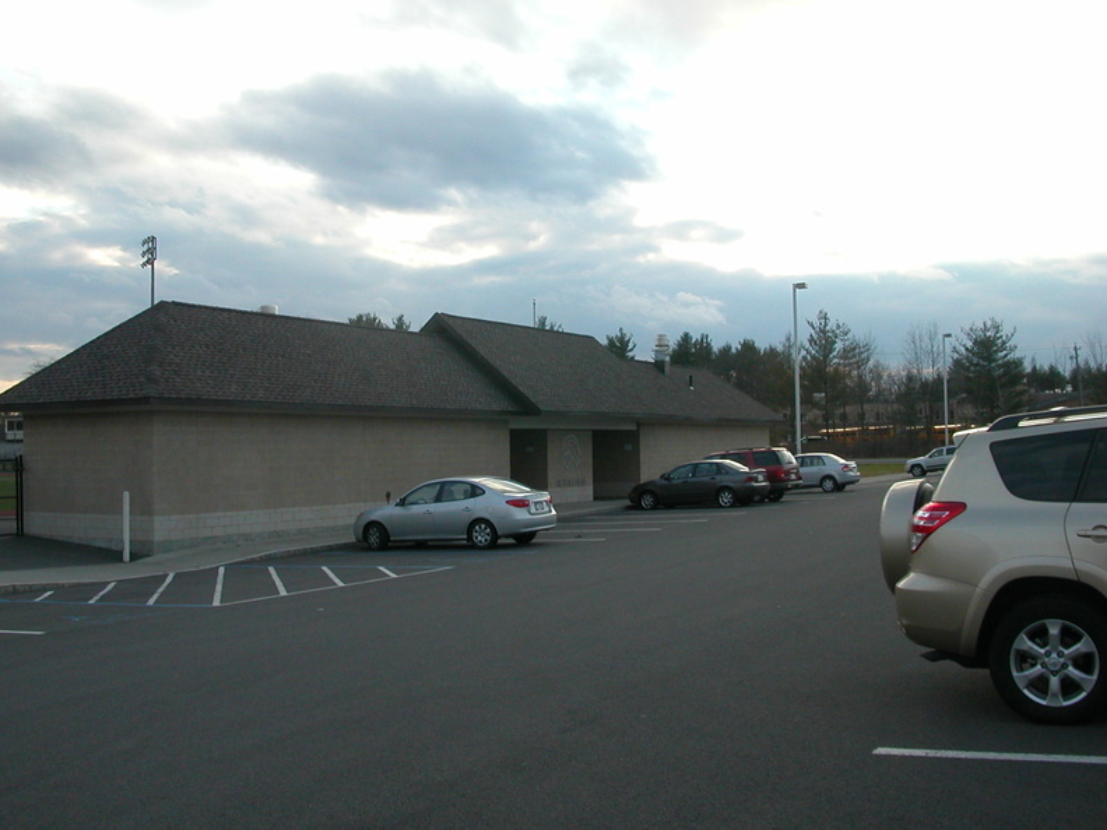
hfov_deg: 50.1
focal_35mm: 37
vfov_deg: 38.7
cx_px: 554
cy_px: 415
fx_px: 1183
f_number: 4.5
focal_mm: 5.6
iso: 100
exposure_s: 1/175
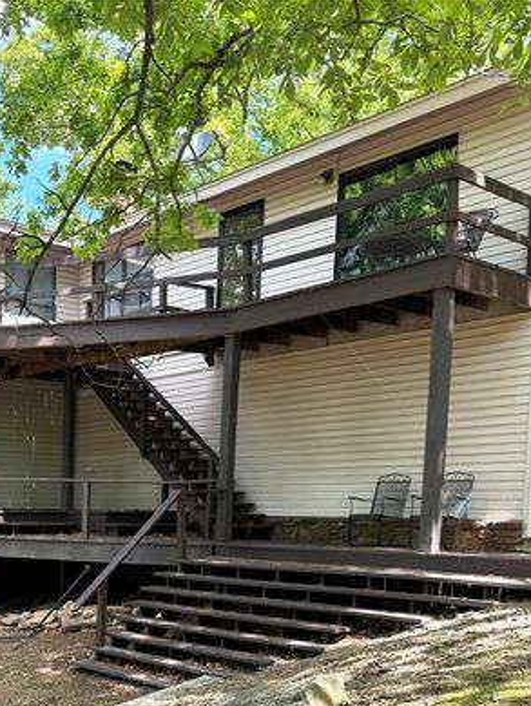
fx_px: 838
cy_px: 602
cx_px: 83
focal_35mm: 41
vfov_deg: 42.8
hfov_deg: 33.8
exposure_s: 1/345
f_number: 1.78
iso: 80
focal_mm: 6.76
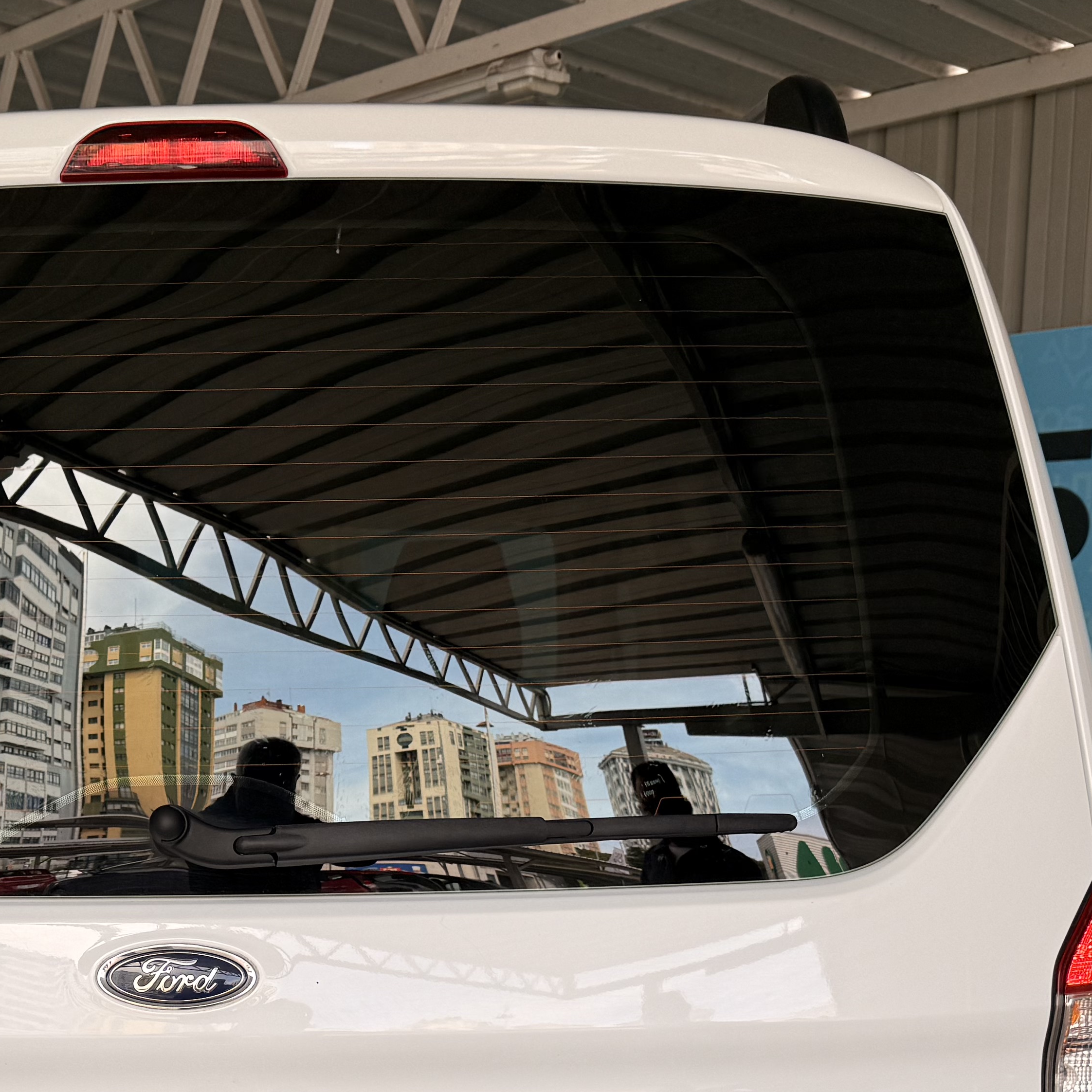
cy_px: 979
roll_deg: +1.4
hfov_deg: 30.7
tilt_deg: -9.3
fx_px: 1927
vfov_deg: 30.3
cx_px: 193
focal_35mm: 54
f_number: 1.78
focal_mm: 6.76
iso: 80
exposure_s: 1/453
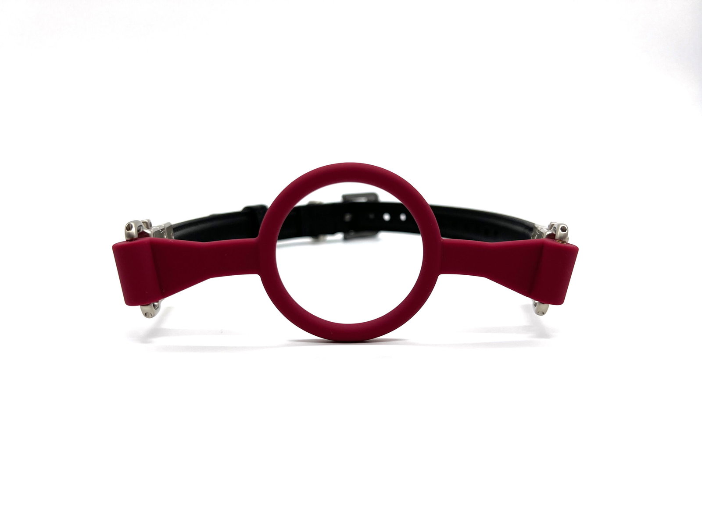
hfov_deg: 67.3
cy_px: 263
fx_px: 527
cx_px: 351
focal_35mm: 26
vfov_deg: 53.1
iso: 50
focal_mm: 5.7
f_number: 1.5
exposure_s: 1/1009
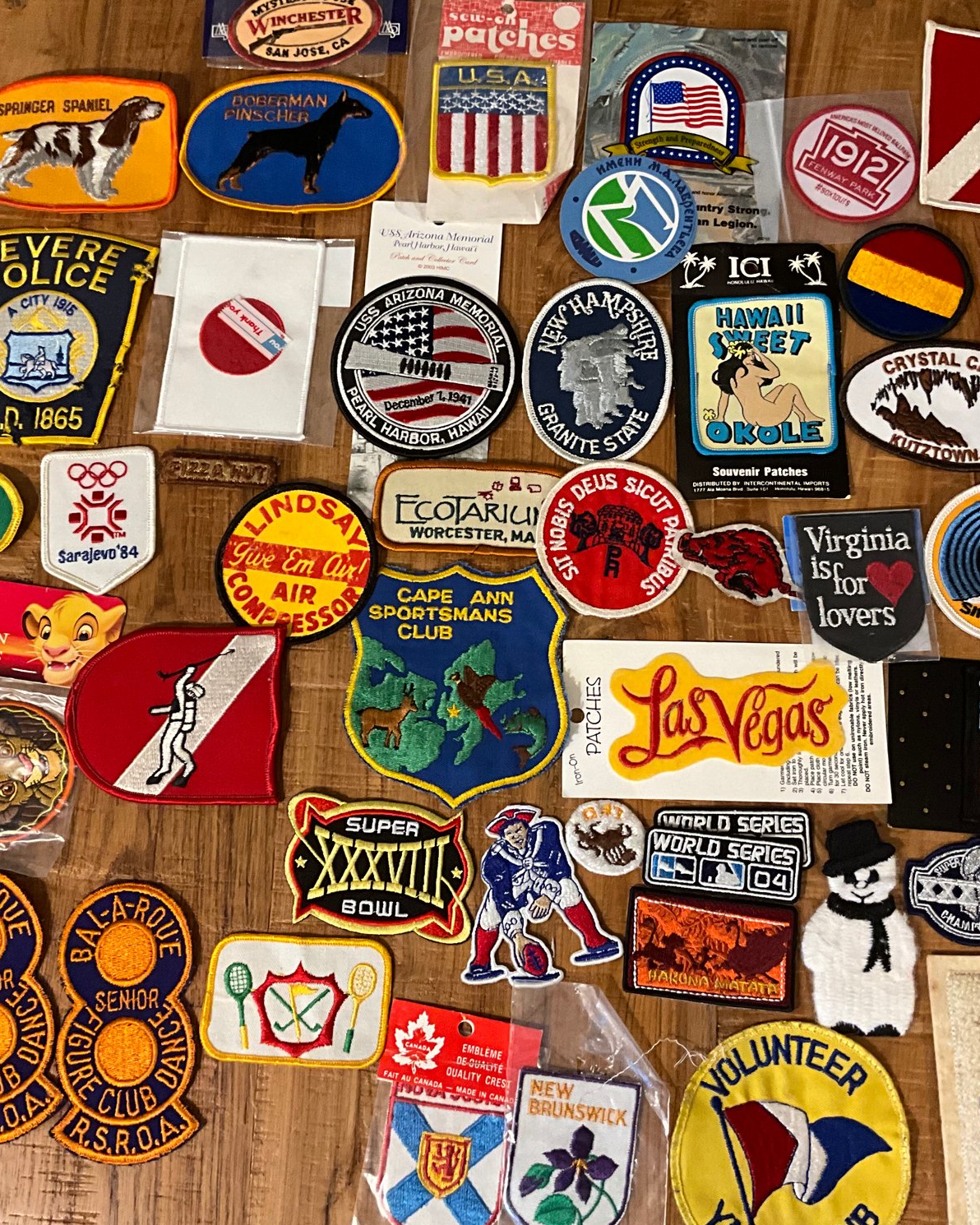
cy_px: 616
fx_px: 1378
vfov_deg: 47.9
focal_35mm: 38
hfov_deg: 39.2
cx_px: 489
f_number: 1.8
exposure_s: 1/60
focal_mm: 3
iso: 125
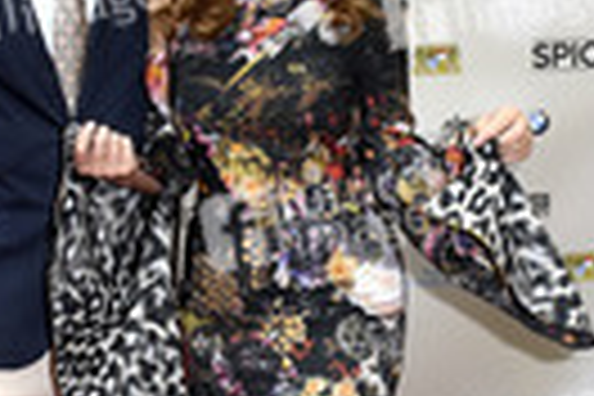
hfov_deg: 17.4
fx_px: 1942
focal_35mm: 118
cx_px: 376
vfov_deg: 11.6
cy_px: 333
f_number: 6.3
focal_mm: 23
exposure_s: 1/160
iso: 1600
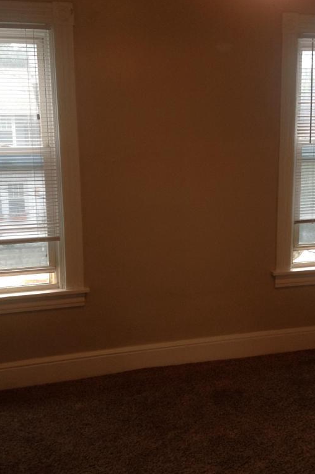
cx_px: 177
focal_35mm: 49
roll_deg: +0.8
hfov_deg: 27.5
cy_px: 237
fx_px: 644
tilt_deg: -7.6
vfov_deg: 40.4
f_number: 2.4
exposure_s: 1/30
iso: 50
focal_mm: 4.28
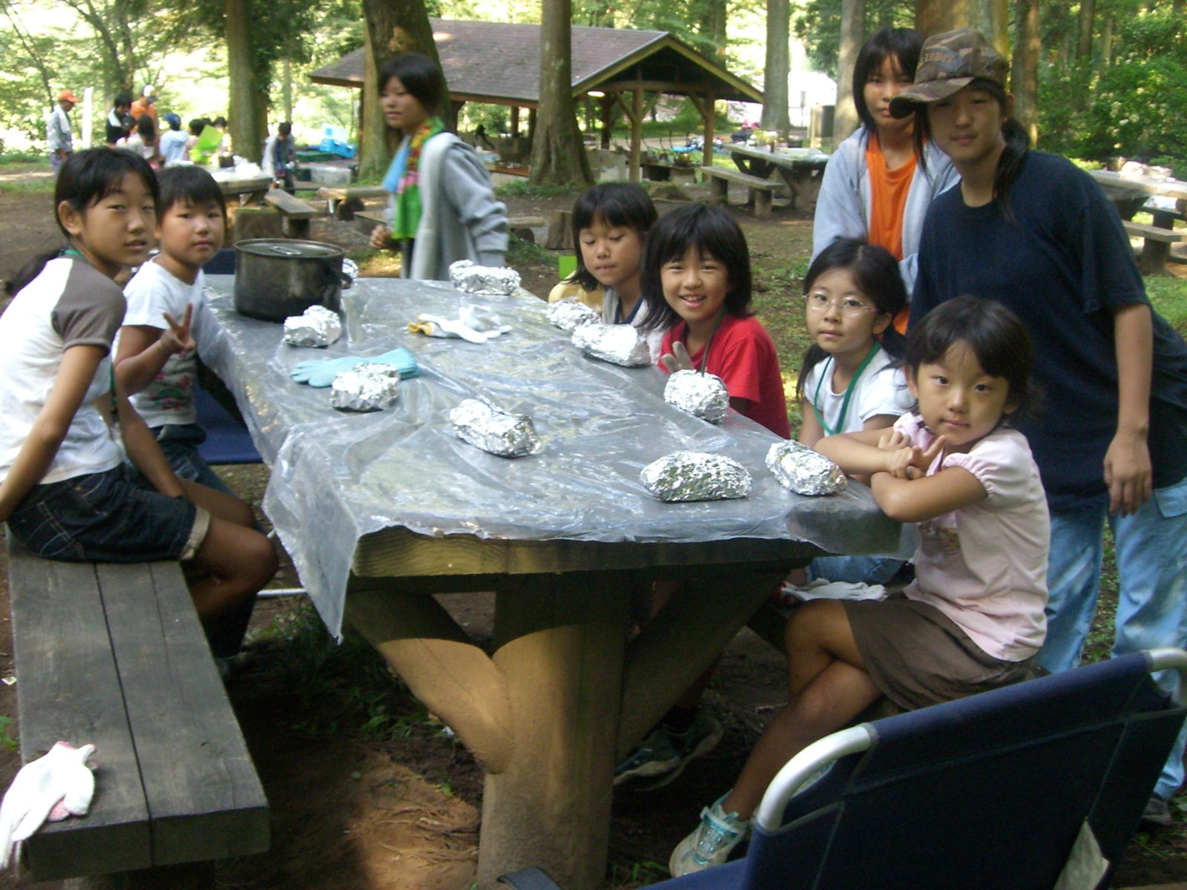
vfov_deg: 30.9
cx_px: 594
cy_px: 445
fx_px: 1612
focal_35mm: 47
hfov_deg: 40.4
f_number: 3
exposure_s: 1/60
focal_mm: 7.6
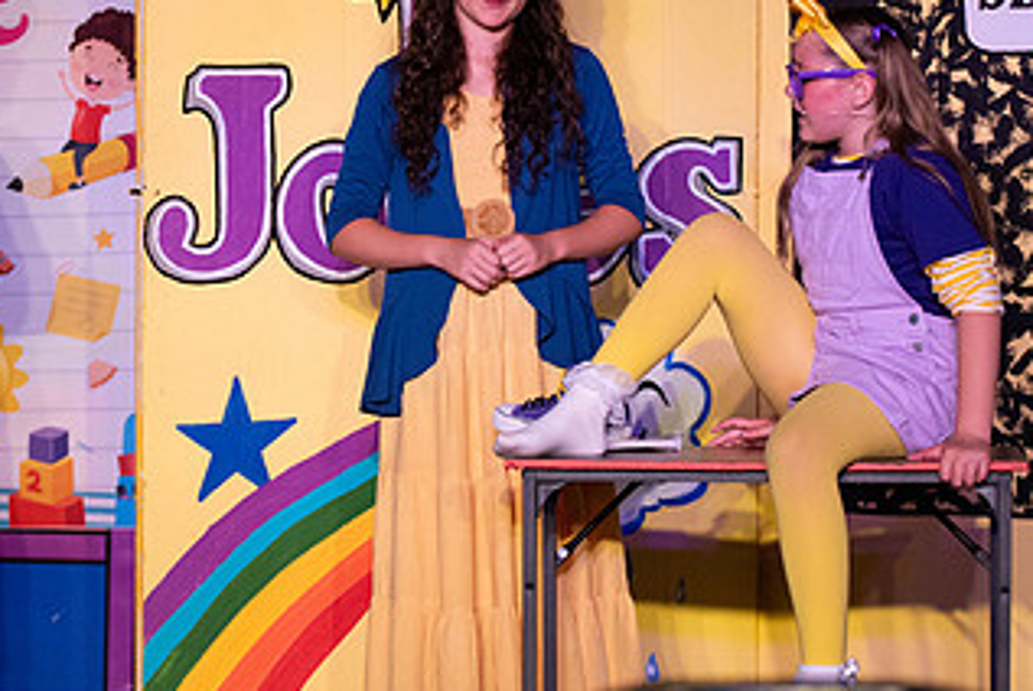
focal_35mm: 150
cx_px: 427
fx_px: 4308
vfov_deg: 9.1
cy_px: 106
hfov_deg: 13.7
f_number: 2.8
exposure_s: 1/640
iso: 1600
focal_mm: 82
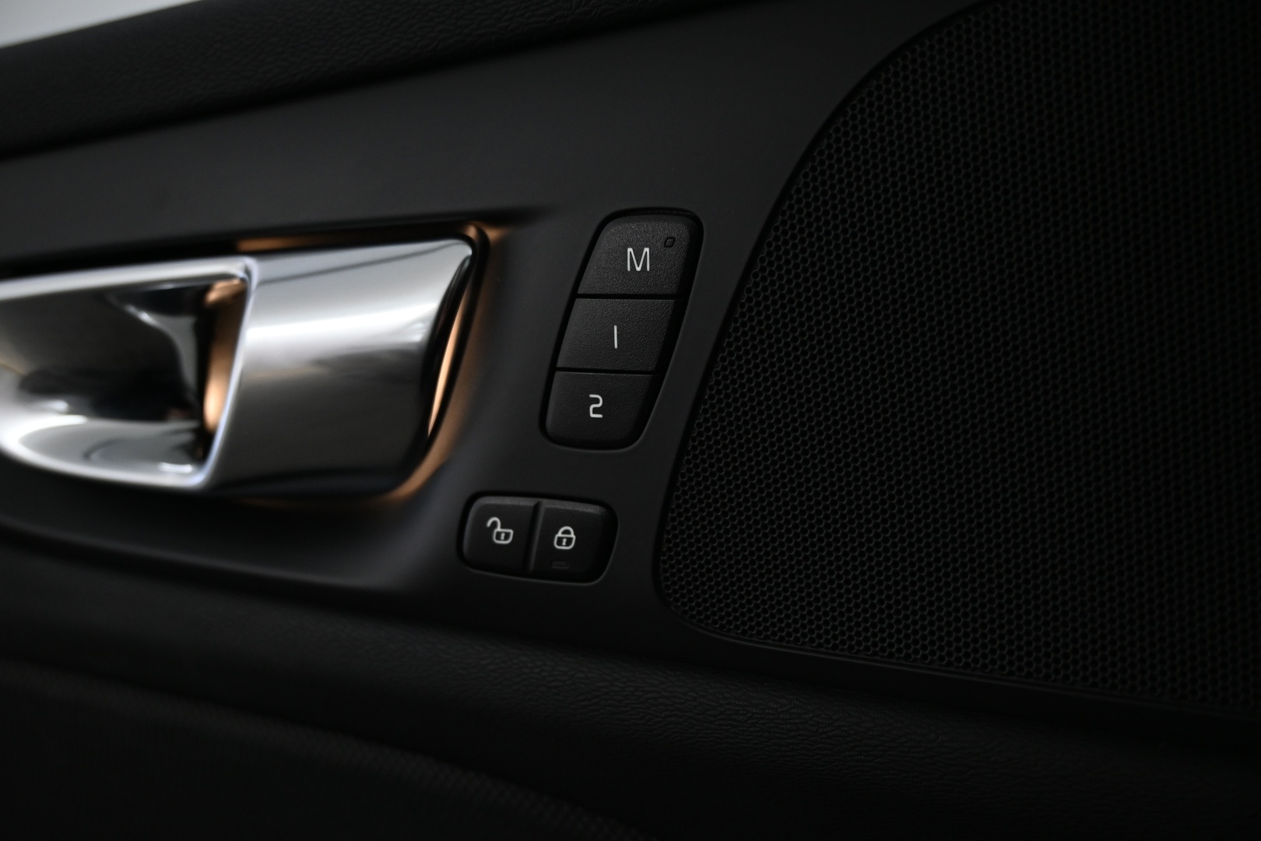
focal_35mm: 33
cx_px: 630
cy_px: 420
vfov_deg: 40.0
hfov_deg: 57.2
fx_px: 1156
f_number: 4
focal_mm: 22
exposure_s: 1/40
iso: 900
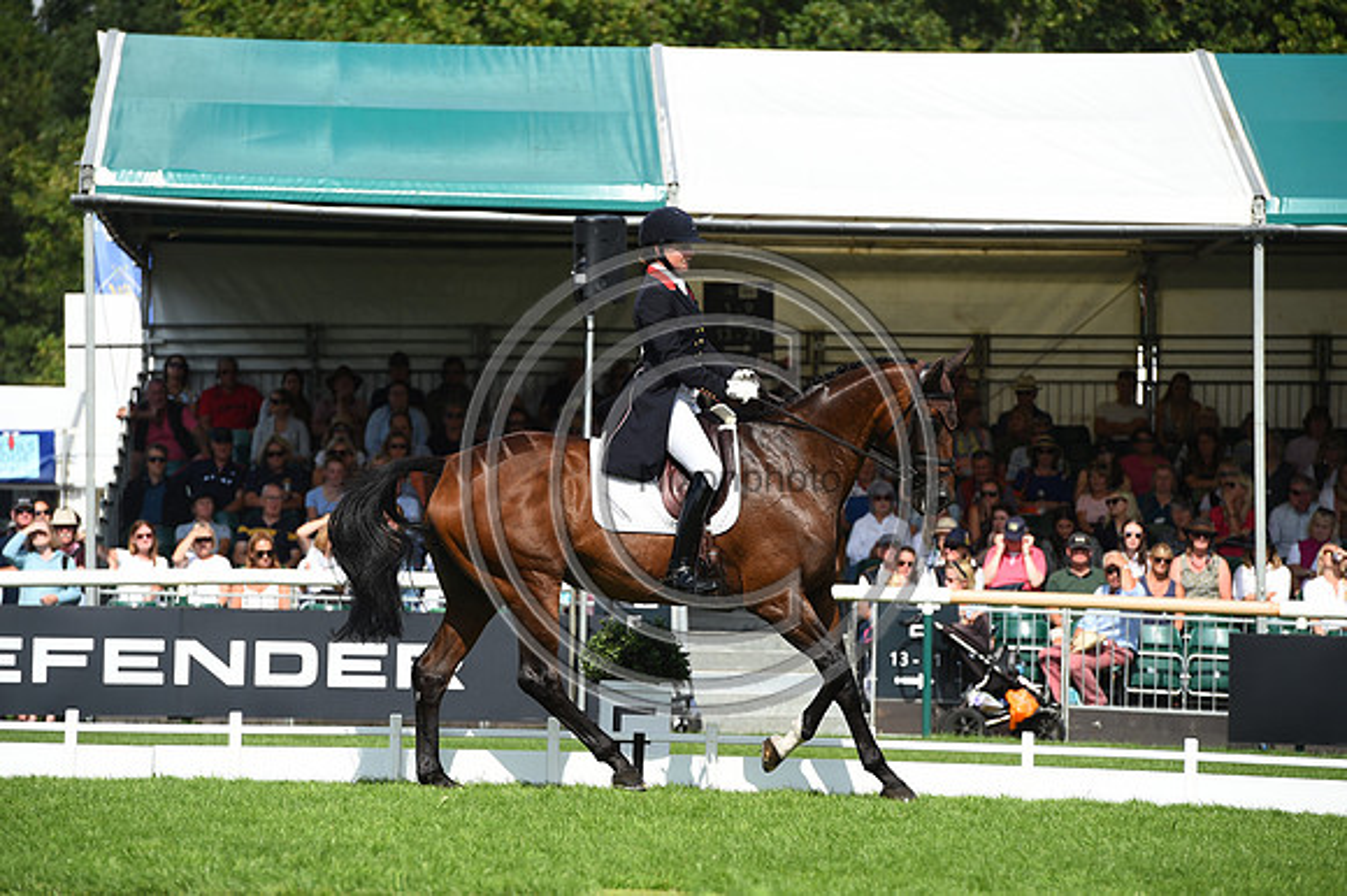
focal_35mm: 200
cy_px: 448
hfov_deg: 10.3
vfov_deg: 6.9
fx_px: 7479
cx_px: 674
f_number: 6.3
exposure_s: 1/1250
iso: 220
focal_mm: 200
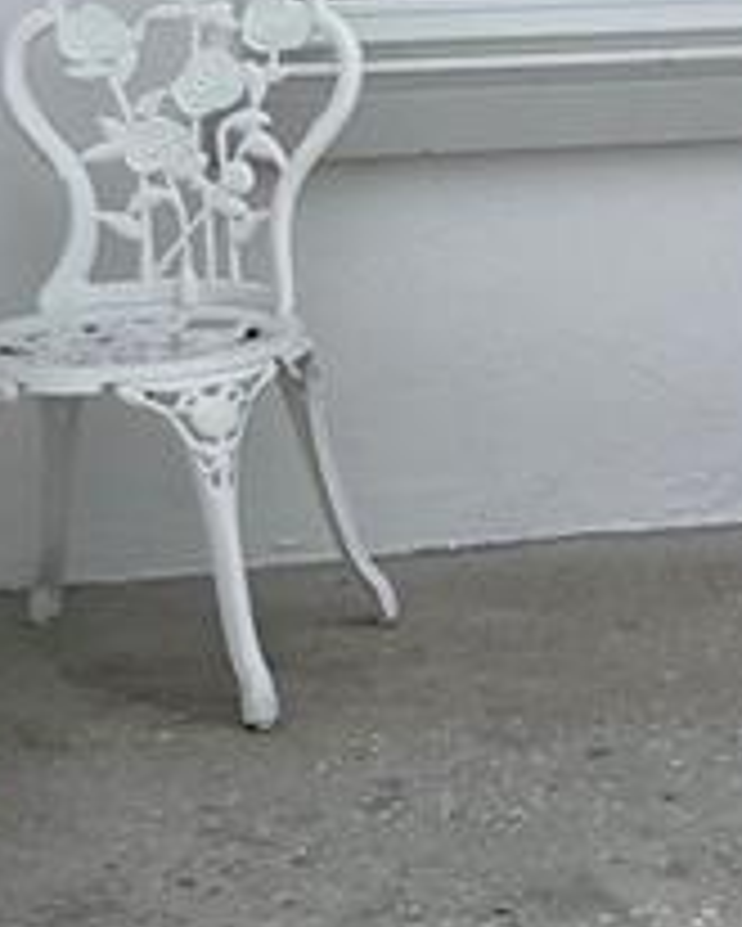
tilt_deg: -7.8
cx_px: 1682
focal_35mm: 148
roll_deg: +0.7
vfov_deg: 12.9
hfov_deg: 9.5
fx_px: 4060
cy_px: 112
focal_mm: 4.2
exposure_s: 1/2564
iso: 32
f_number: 1.6
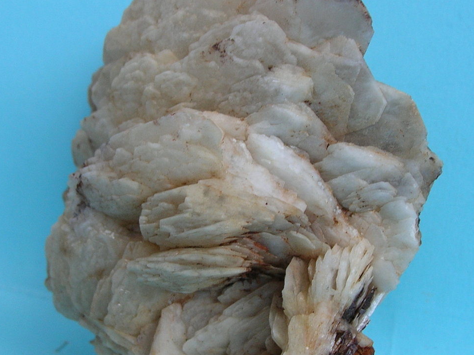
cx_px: 236
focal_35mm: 60
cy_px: 208
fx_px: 821
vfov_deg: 24.3
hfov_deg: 32.2
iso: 50
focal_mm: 6
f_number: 2.7
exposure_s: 1/15.3
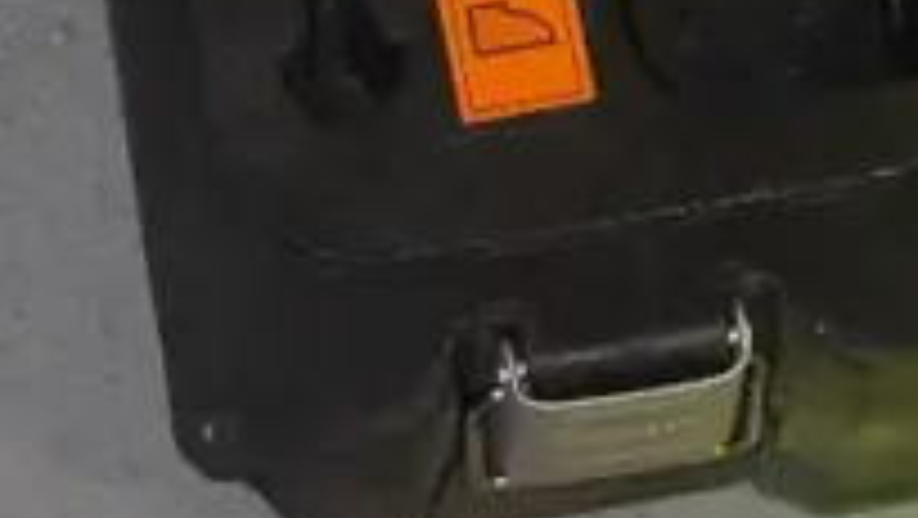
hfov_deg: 7.0
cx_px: 1150
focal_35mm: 306
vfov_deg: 3.7
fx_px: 7452
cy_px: -1721
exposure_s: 1/60
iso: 3200
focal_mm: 28
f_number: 5.4
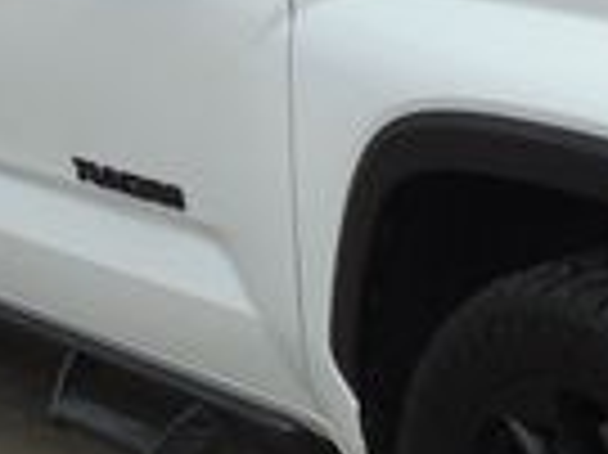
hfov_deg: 15.7
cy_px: 81
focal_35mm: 123
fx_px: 2158
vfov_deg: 12.0
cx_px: 599
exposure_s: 1/200
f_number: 8
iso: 100
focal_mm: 4.6
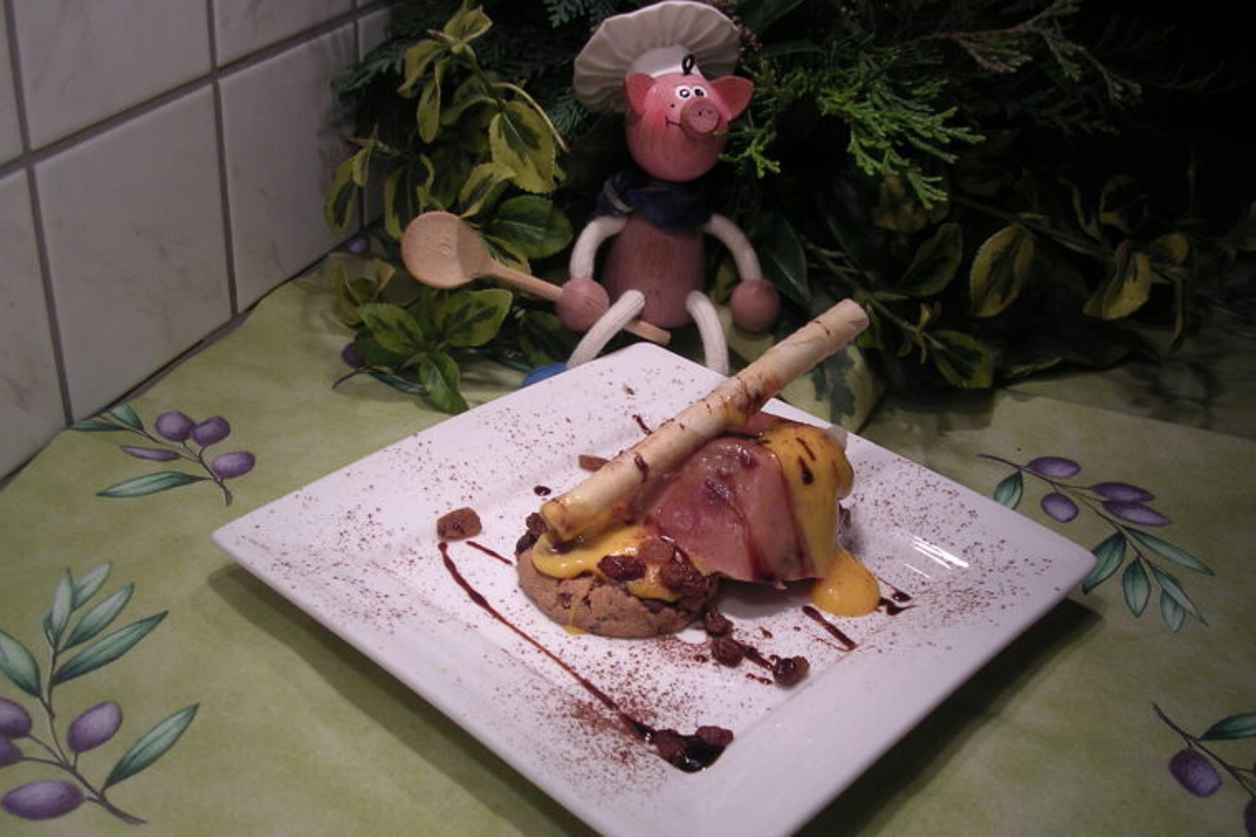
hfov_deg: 48.5
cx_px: 626
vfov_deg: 33.4
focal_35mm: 40
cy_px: 417
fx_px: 1395
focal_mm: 5.8
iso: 100
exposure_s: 1/69.4
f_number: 2.8
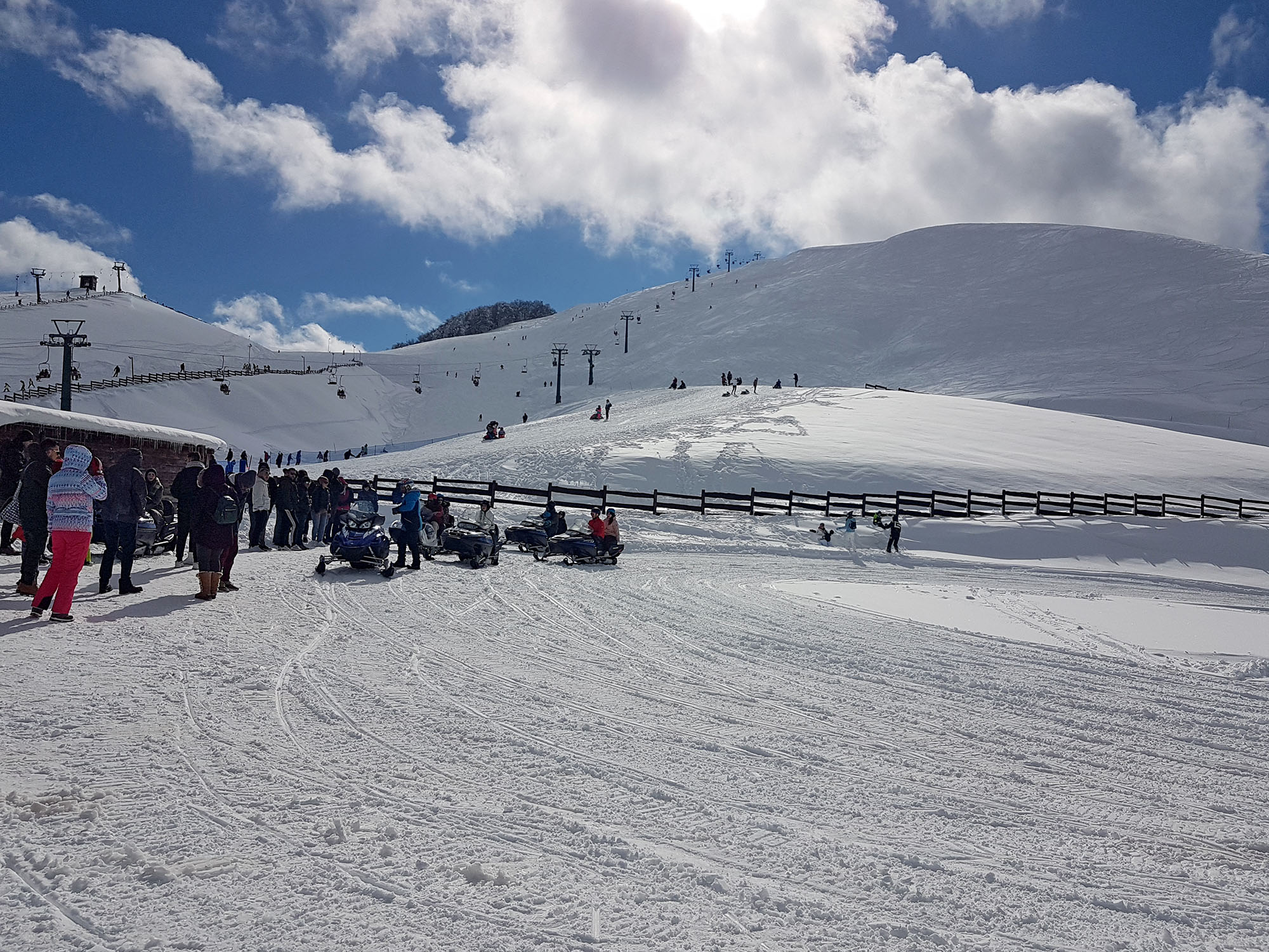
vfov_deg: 53.1
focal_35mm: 26
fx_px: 953
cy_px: 476
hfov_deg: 67.3
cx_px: 634
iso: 40
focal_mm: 4.2
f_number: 1.7
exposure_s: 1/16096
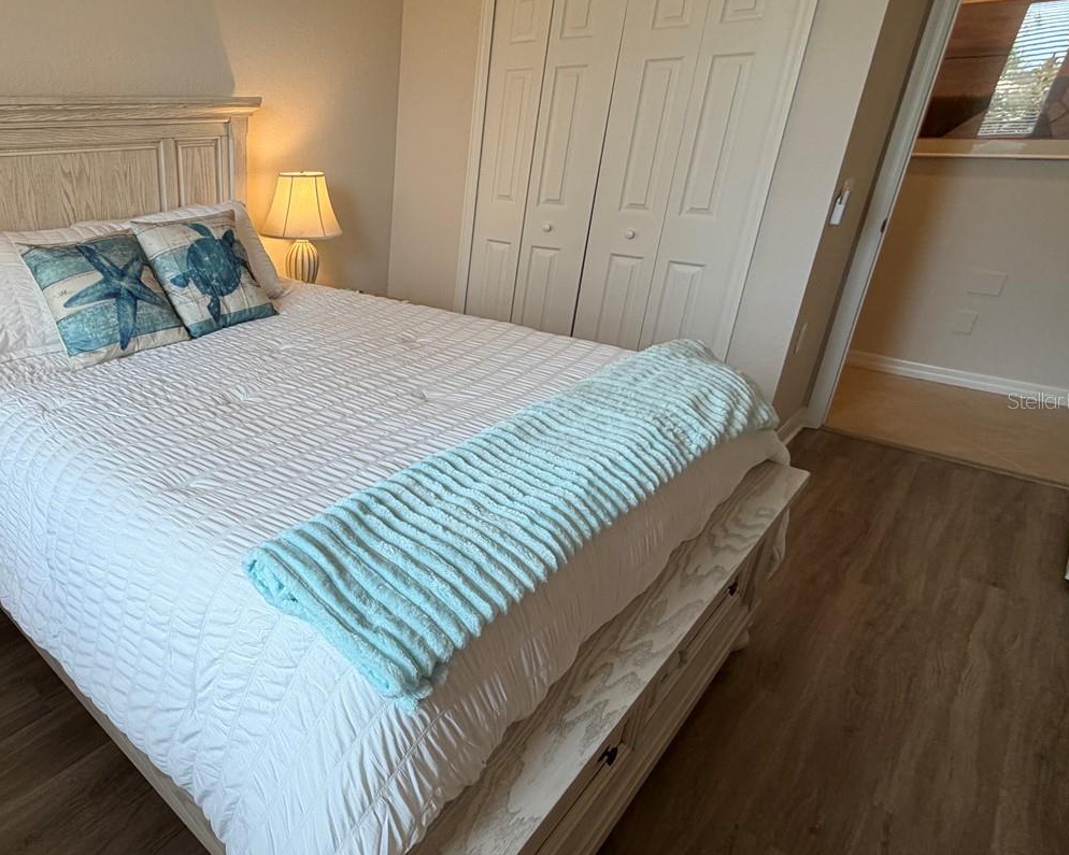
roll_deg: +1.8
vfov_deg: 63.1
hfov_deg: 69.3
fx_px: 696
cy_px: 400
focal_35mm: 22
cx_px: 248
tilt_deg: -21.5
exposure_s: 1/120
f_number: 2.2
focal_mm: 2.22
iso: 100
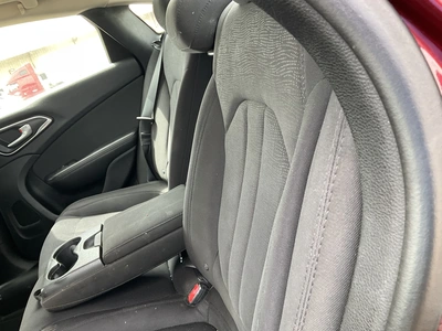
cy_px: 166
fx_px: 370
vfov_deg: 48.2
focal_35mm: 29
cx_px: 221
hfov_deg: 61.7
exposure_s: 1/101
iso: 64
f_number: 1.8
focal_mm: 3
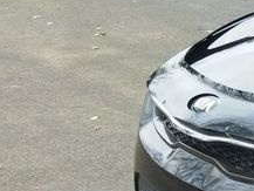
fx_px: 1094
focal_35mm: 149
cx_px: 626
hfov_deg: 11.0
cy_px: 258
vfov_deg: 9.8
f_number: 1.79
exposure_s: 1/330
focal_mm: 4.71
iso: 100
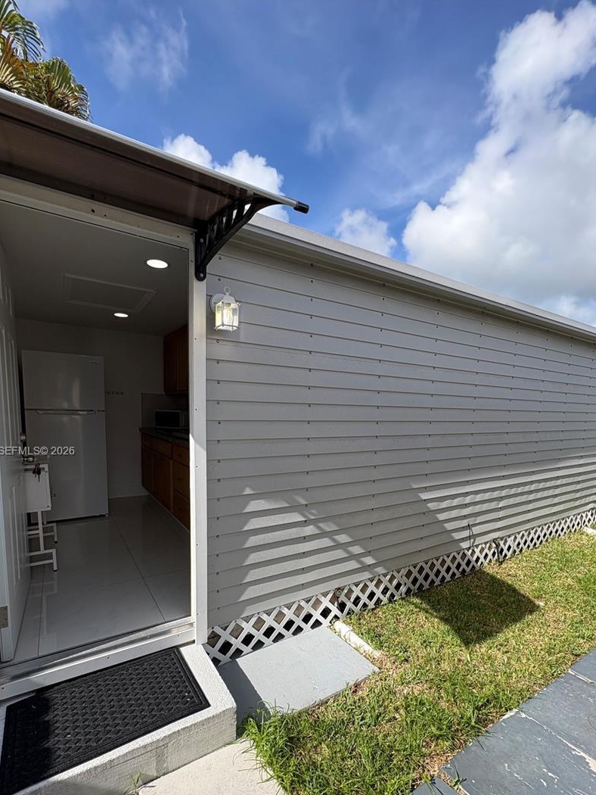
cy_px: 452
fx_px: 367
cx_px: 275
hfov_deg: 78.0
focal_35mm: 16
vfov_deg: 93.9
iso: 50
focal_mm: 2.22
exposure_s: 1/1160
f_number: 2.2
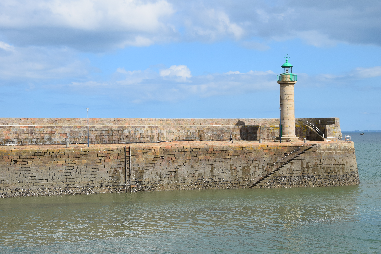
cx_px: 190
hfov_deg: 28.1
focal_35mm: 72
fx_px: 762
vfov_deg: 18.9
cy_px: 127
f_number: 10
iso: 200
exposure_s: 1/400
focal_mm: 48
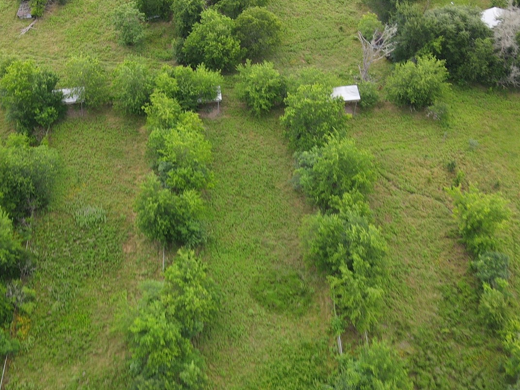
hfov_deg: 41.0
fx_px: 691
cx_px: 202
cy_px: 252
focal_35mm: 46
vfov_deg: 31.3
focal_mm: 4.5
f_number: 2.8
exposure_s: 1/20
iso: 110
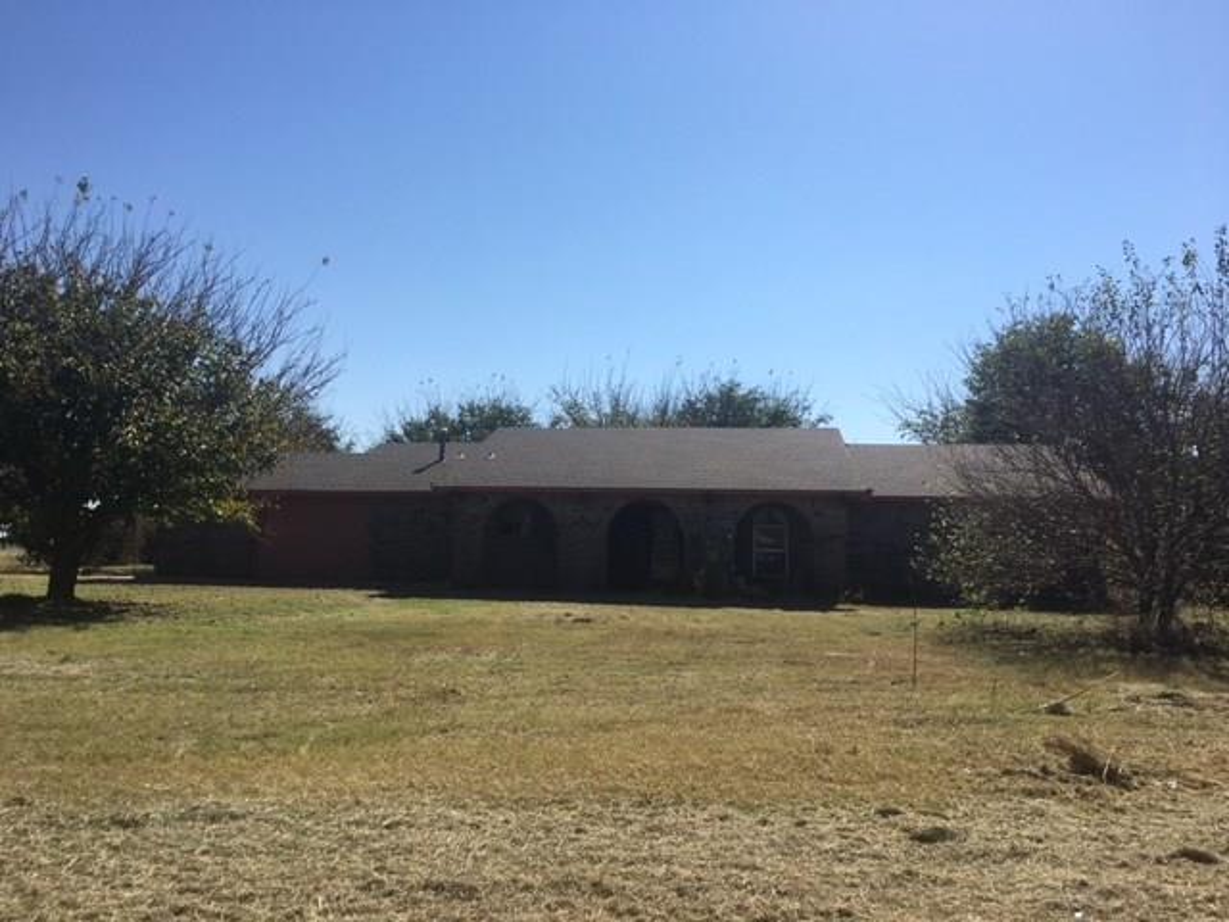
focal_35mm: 29
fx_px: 1030
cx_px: 614
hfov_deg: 61.7
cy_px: 461
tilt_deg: +3.7
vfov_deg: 48.2
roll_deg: +0.4
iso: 25
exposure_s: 1/2137
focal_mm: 4.15
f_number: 2.2
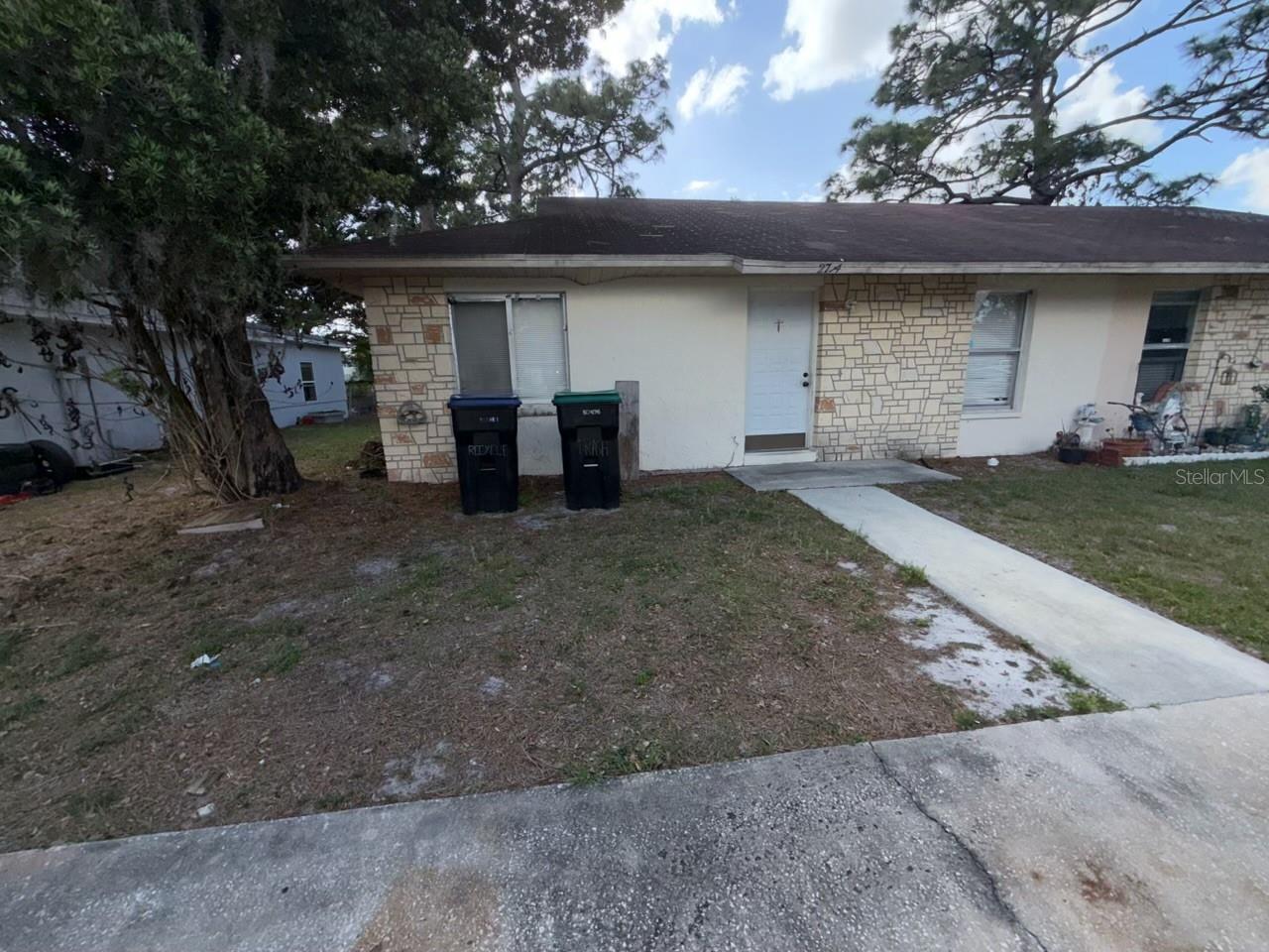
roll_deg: +1.6
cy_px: 476
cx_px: 634
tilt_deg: -12.9
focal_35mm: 14
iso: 16
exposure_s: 1/490
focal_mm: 2.22
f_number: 2.2
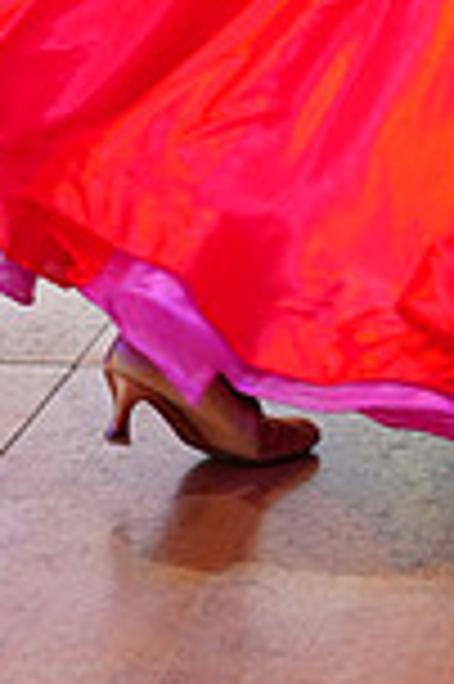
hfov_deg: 7.7
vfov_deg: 11.0
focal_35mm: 176
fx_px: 3337
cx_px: 551
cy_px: -526
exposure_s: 1/400
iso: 2500
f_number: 4
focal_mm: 46
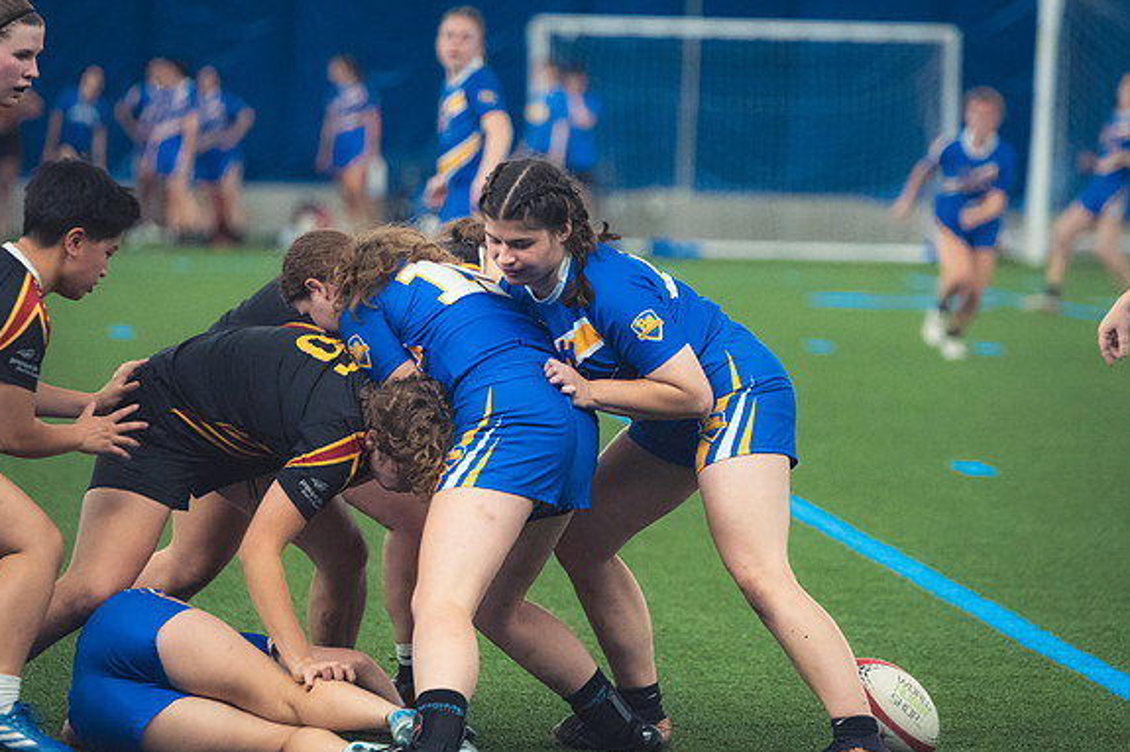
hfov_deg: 8.3
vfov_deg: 5.5
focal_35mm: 249
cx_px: 564
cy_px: 375
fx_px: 7813
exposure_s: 1/320
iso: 4000
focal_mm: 165
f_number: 2.8
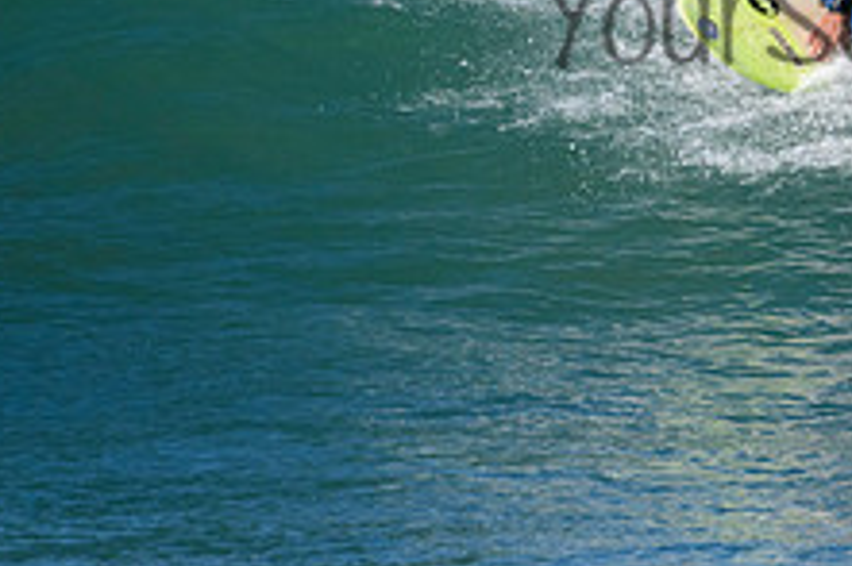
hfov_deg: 1.0
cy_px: -25
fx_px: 46564
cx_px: 937
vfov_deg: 0.7
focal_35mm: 1969
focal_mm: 500
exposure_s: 1/4000
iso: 640
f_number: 5.6
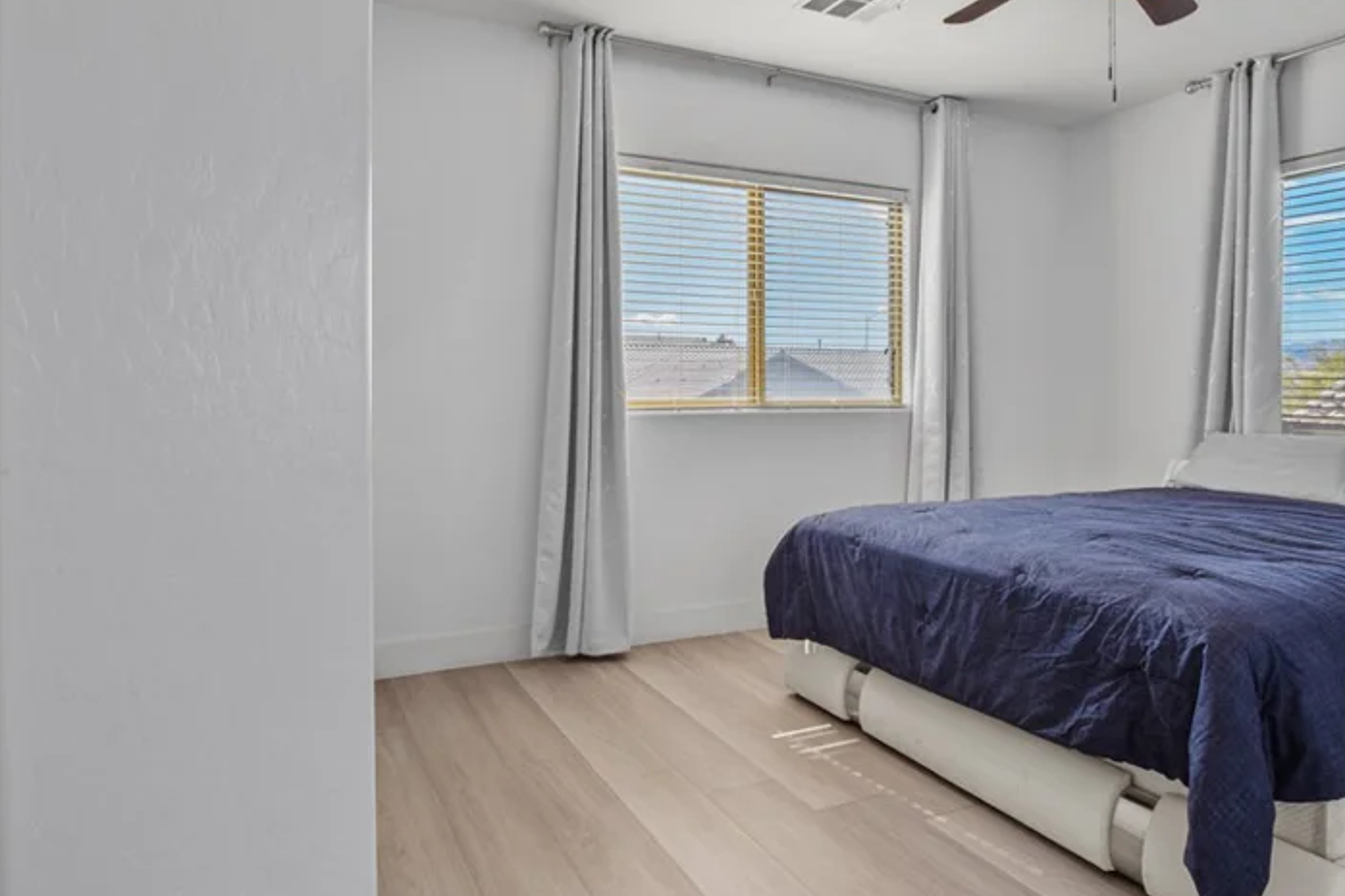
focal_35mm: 22
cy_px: 401
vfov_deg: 57.1
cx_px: 723
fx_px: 822
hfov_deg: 78.5
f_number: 8
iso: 400
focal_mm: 10
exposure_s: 1/20
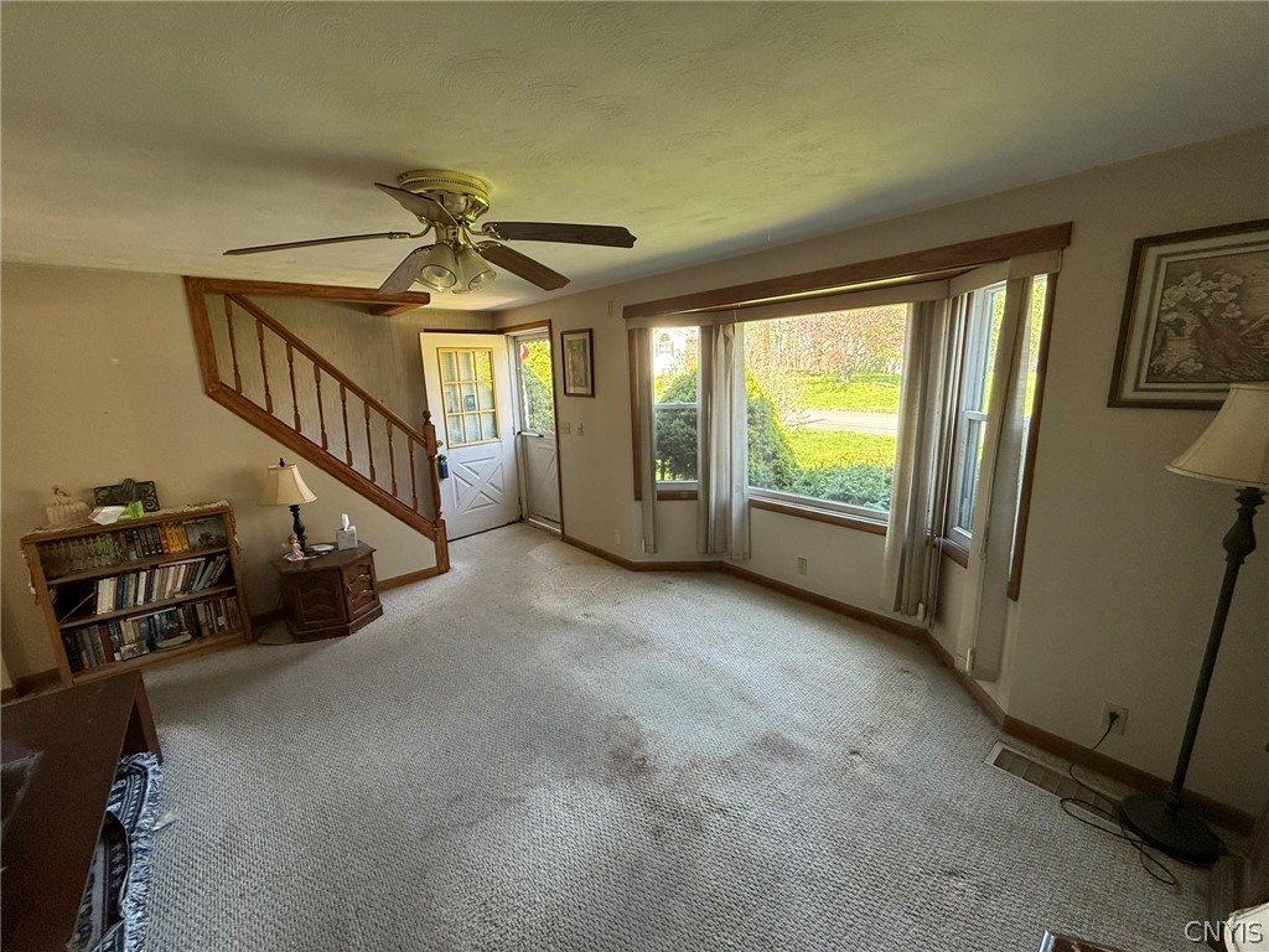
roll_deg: +2.0
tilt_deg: -12.1
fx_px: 513
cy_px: 476
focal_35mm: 14
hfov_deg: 102.1
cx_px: 634
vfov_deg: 85.7
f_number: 2.2
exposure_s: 1/99
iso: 160
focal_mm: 2.22
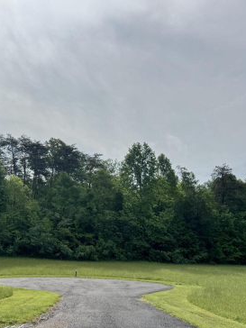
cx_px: 93
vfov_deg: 40.8
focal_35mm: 44
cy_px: 272
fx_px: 417
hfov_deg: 32.7
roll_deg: -2.9
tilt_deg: -5.7
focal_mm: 6.76
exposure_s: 1/9009
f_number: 1.78
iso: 80
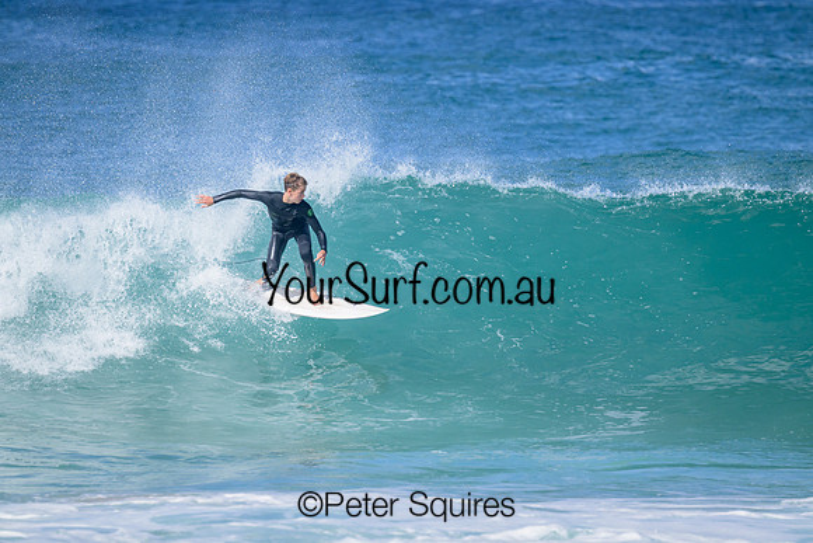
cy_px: 272
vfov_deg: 2.2
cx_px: 406
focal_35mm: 630
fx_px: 14230
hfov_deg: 3.3
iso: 800
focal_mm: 630
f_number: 11
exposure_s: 1/2000
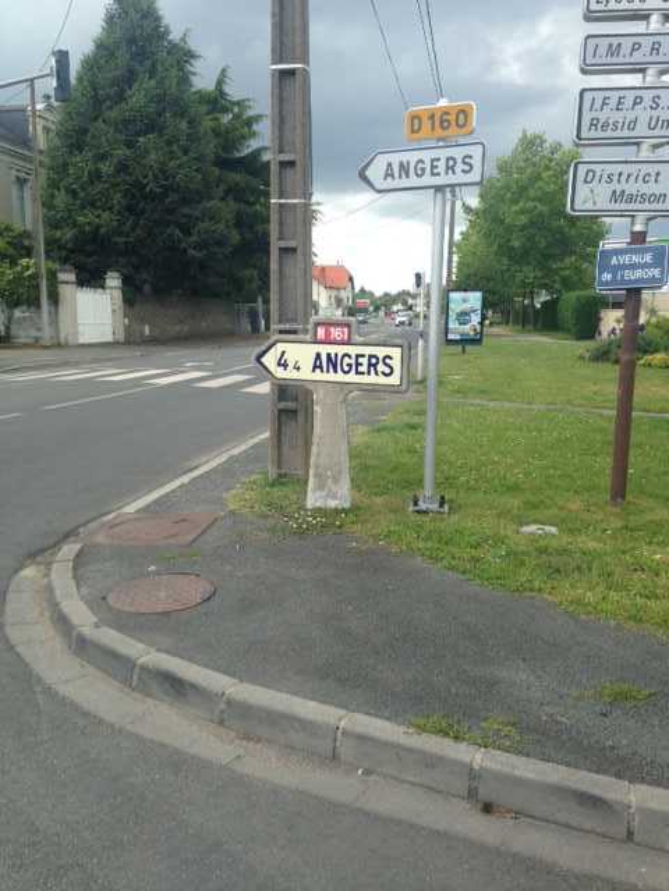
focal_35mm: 33
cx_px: 334
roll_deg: -0.7
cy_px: 446
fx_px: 850
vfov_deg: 55.4
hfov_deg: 42.9
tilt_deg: -10.1
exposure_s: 1/733
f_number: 2.4
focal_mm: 4.12
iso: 50
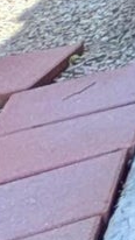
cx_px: 1159
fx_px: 858
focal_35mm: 135
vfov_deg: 11.2
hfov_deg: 3.4
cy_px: -446
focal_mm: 2.02
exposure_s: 1/1721
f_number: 1.7
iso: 69
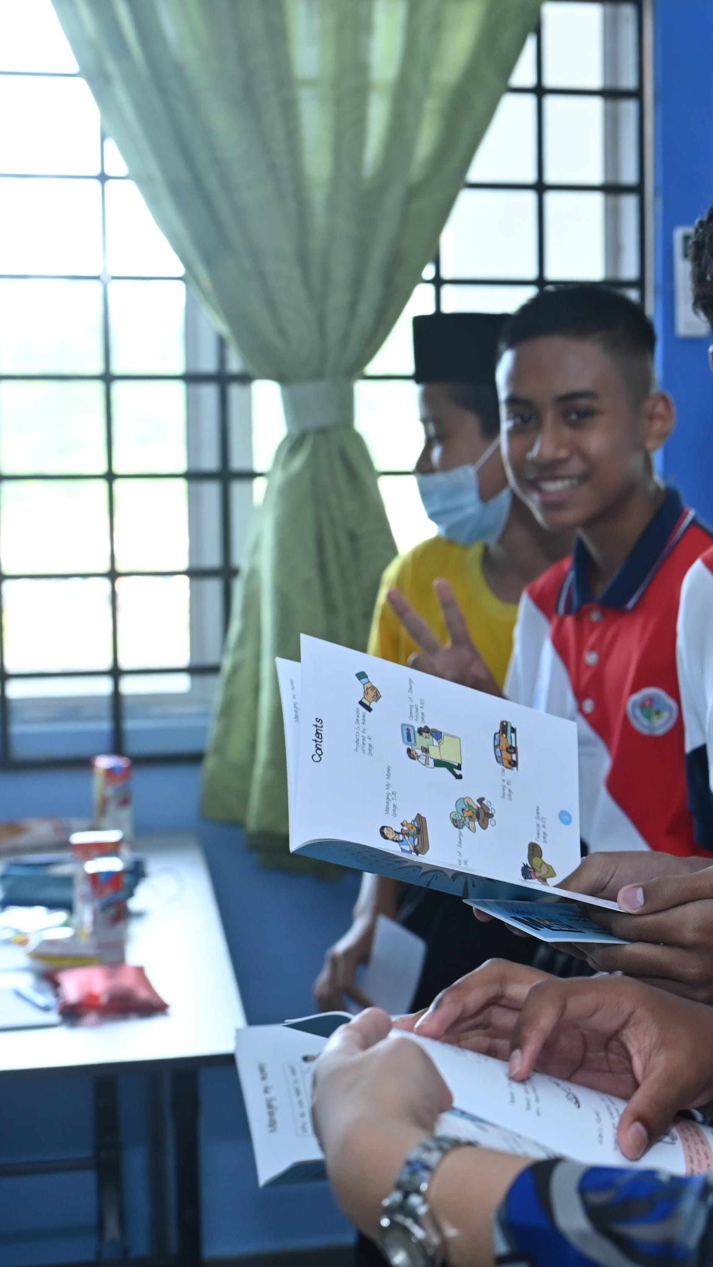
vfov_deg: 25.9
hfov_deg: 14.1
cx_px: 939
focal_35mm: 82
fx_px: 2757
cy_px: 635
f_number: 4.5
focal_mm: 52
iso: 800
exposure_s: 1/125
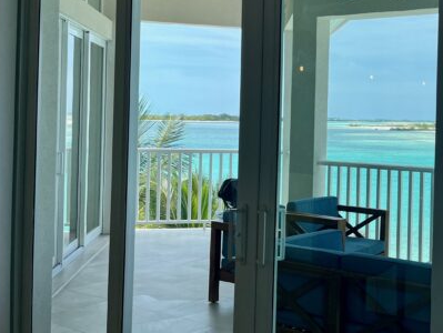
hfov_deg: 35.4
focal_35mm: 50
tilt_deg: -0.2
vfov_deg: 29.0
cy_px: 120
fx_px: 640
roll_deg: -1.1
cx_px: 416
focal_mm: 5.1
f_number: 1.6
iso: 50
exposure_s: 1/2101
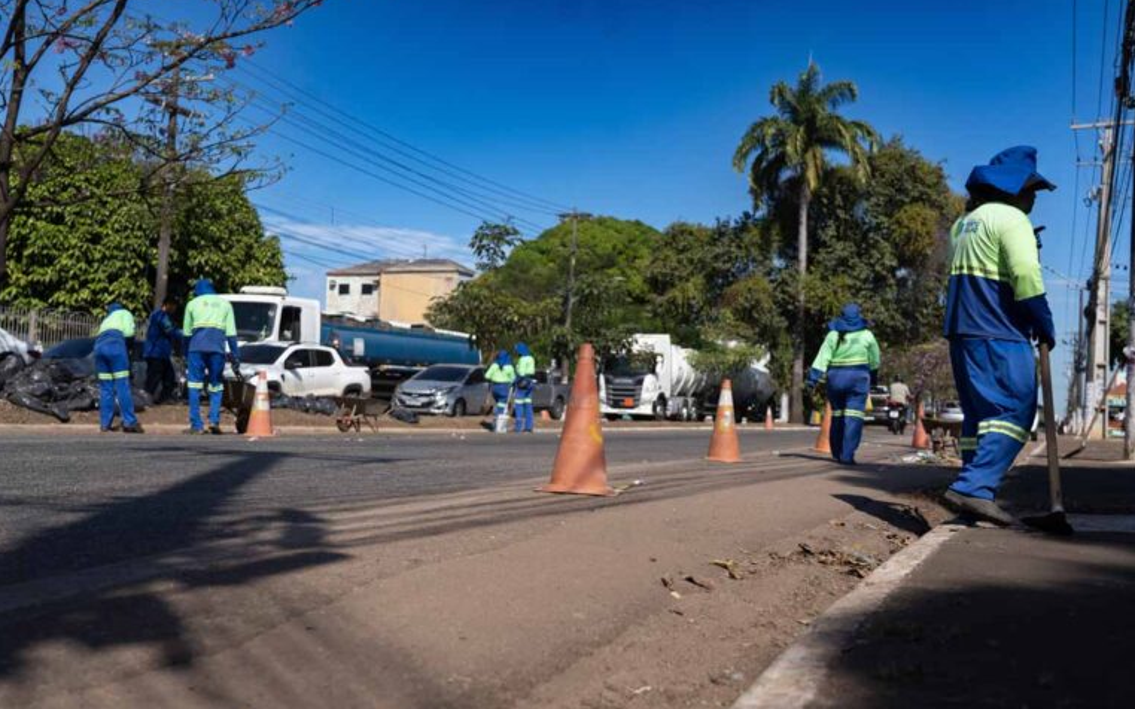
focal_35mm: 38
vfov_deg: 33.6
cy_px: 363
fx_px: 1175
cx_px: 566
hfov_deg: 51.5
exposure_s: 1/3200
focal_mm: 37
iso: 200
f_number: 4
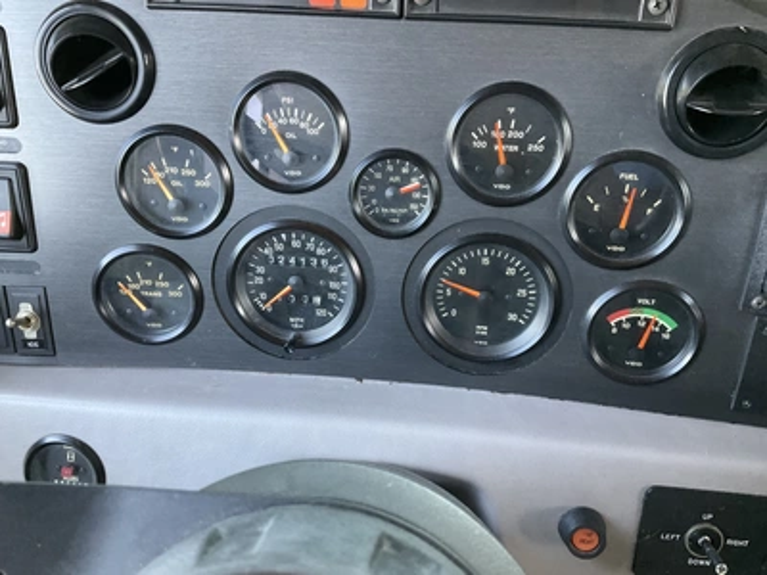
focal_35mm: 29
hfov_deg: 61.7
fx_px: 643
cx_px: 384
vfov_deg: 48.2
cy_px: 288
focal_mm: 3
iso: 125
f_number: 1.8
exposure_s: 1/60
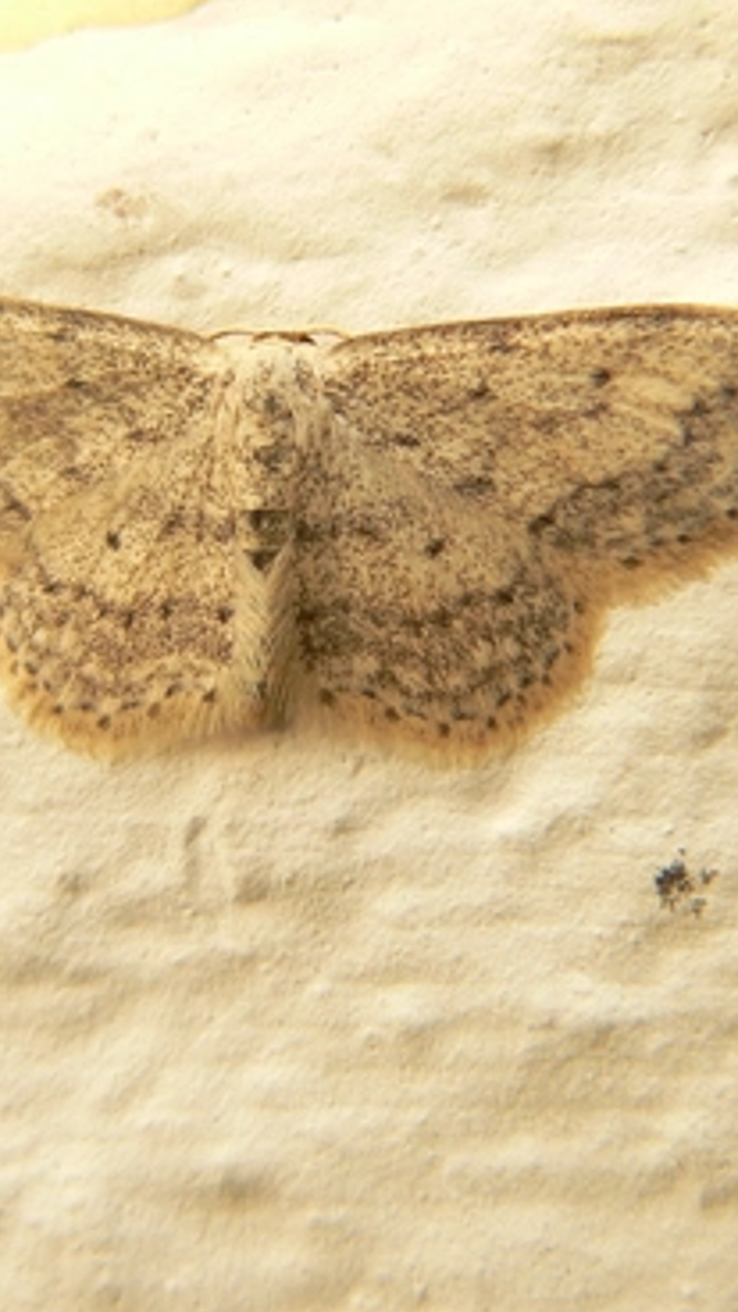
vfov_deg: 13.5
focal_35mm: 159
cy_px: 553
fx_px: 5531
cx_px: 278
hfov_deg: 7.6
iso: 100
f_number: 4
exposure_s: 1/125
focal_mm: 14.1
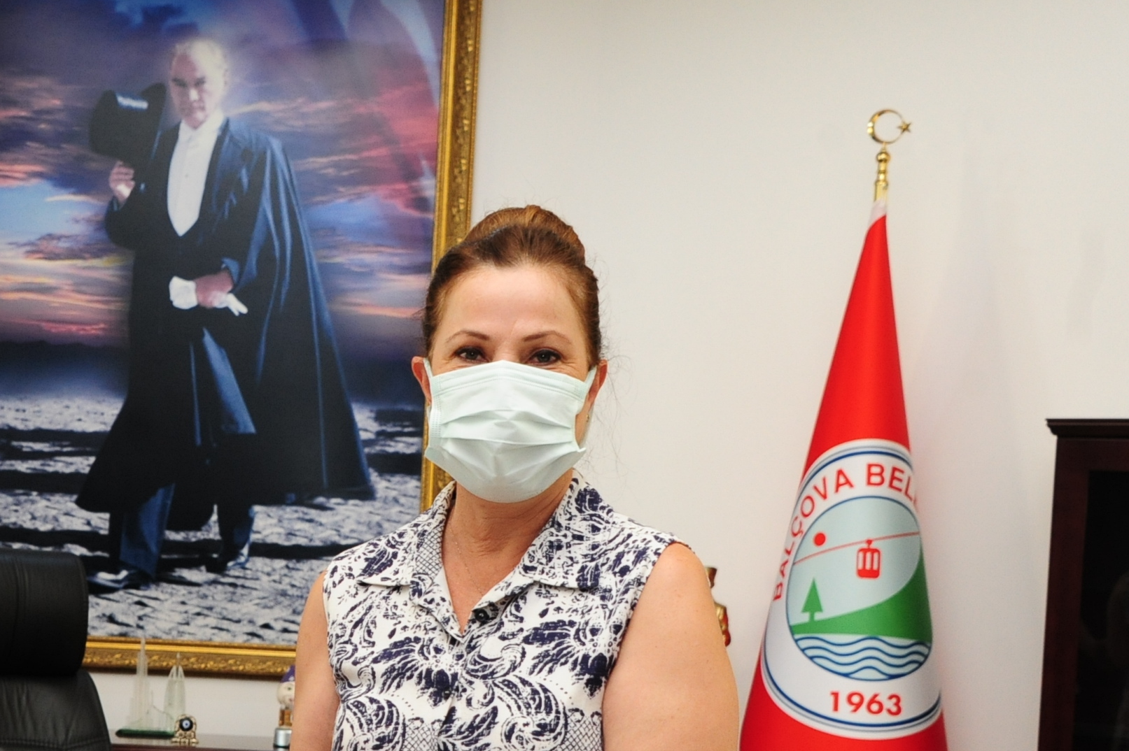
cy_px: 631
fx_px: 2351
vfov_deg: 18.0
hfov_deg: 26.5
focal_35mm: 75
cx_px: 235
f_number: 5
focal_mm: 38
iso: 2000
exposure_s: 1/160
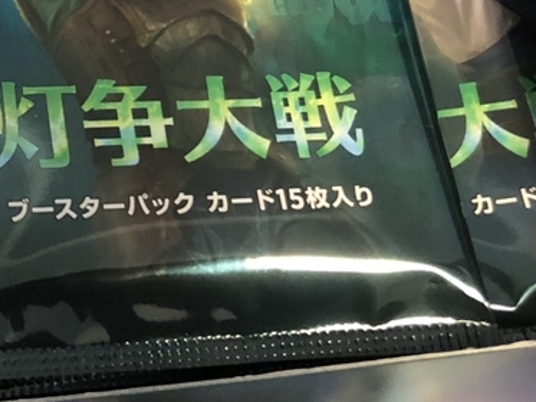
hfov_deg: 20.1
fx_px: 1394
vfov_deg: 16.2
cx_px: -148
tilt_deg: -63.5
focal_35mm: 90
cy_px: 17
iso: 80
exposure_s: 1/15
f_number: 1.8
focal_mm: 3.99
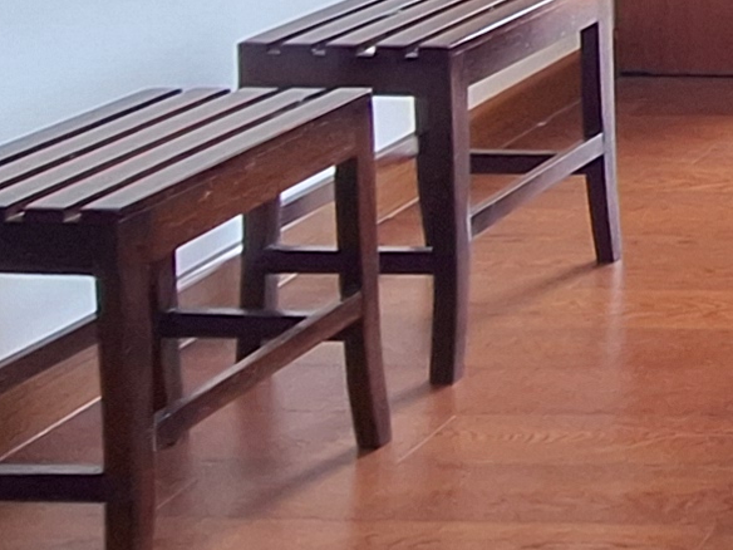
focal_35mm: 89
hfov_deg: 16.5
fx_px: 1885
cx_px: 1486
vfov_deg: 14.8
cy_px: -399
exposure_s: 1/50
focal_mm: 1.74
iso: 64
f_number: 2.2
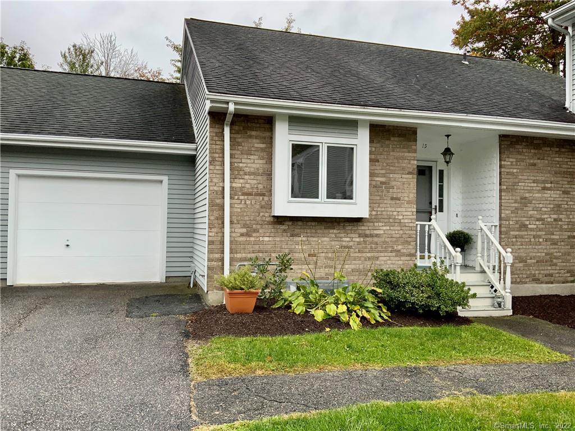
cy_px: 216
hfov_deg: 61.7
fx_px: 482
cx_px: 288
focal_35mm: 29
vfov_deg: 48.2
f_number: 1.8
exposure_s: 1/397
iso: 16
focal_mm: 3
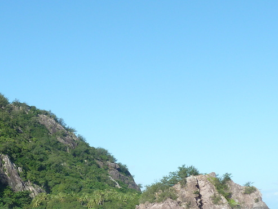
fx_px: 586
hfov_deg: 25.6
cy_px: 182
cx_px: 13
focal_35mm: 73
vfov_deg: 19.8
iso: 80
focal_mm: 5
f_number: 4
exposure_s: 1/500
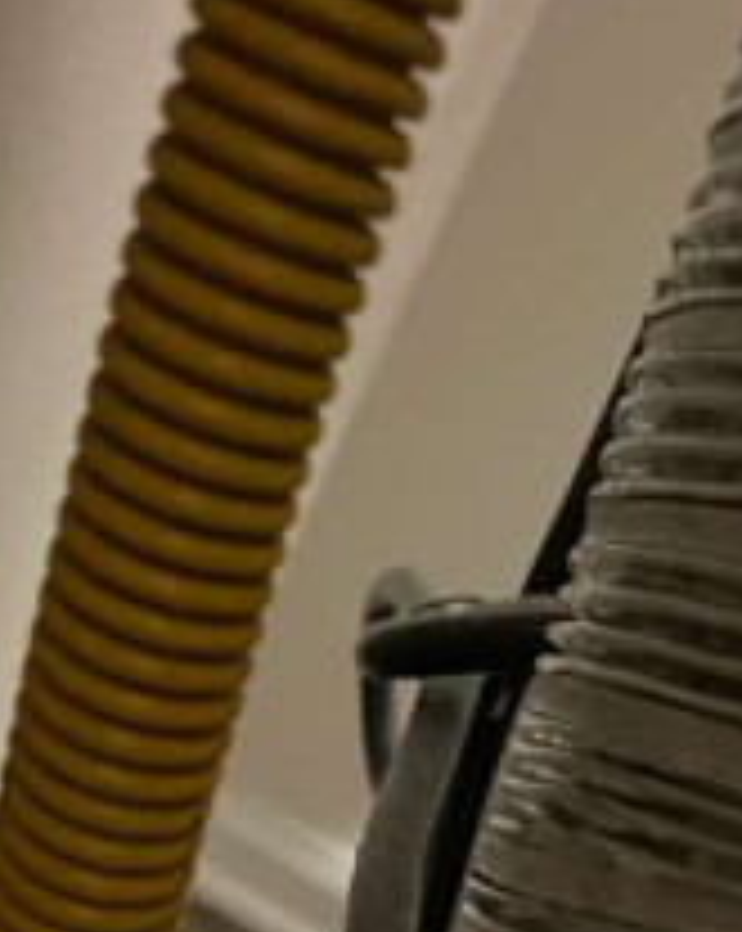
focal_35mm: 174
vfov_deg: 10.7
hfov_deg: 8.8
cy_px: 1412
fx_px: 4787
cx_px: 79
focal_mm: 6.6
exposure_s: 1/23
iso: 20
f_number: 2.8
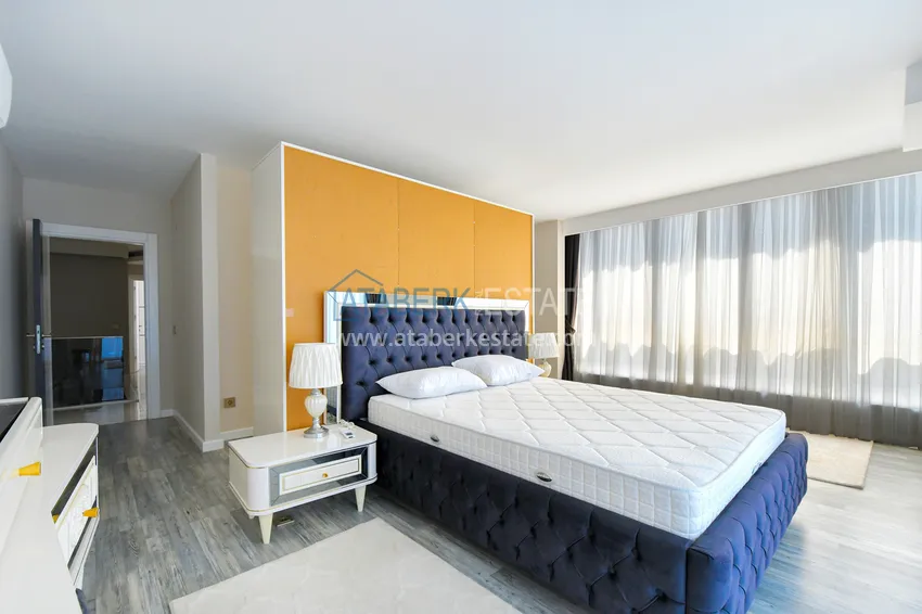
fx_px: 384
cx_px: 461
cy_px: 307
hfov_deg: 100.4
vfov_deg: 77.3
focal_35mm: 15
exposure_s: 1/60
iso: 400
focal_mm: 10
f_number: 5.6
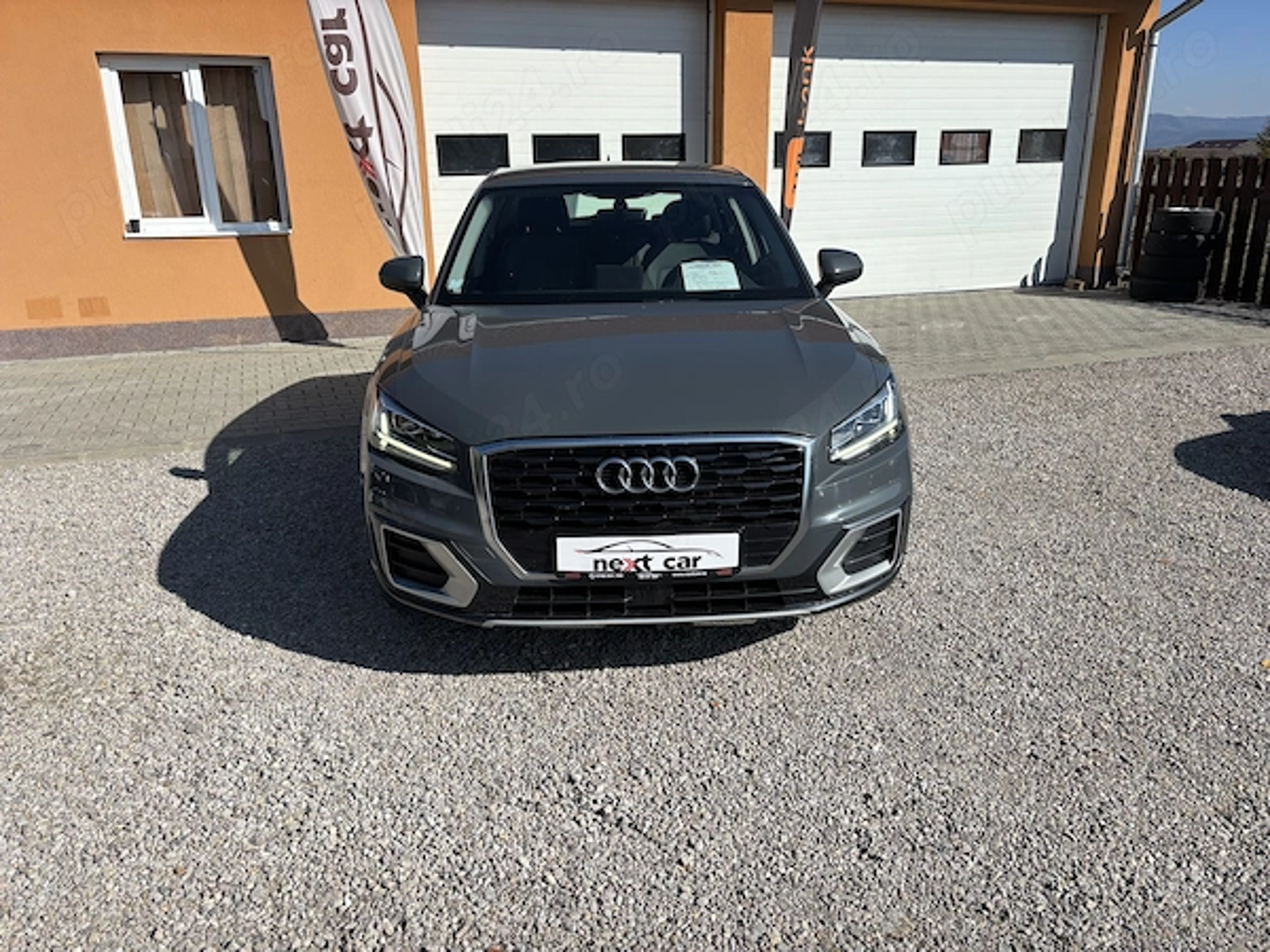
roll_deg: -0.6
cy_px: 476
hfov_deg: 67.3
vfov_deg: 53.1
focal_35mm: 26
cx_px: 635
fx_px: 954
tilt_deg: -16.9
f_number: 1.6
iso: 50
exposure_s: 1/4082
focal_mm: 5.96
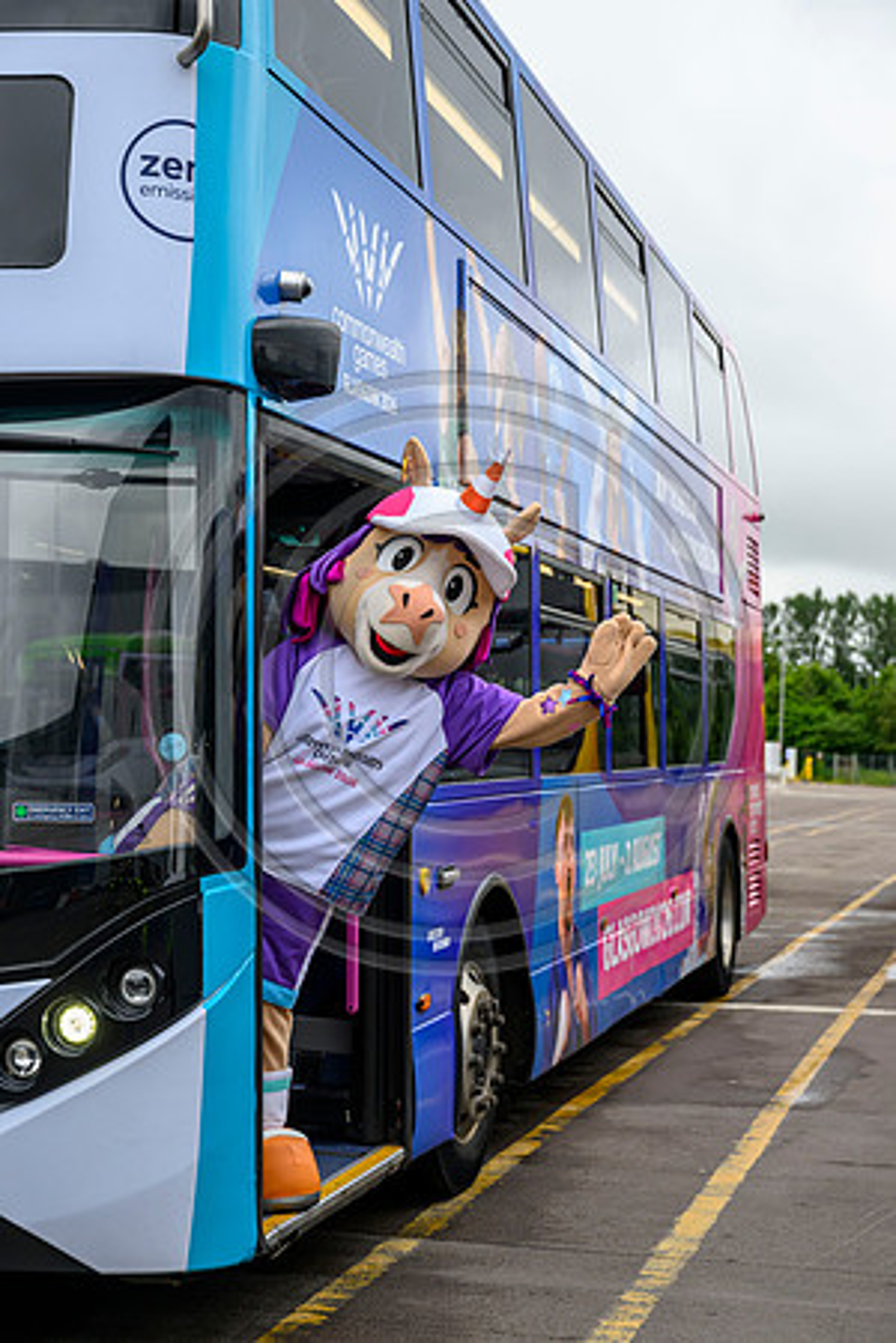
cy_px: 672
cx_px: 448
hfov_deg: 23.4
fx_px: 2165
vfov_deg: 34.5
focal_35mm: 58
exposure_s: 1/500
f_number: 4.5
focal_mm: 58
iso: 1250
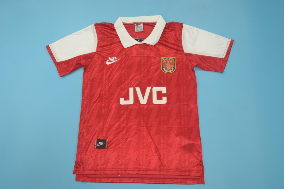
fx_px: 260
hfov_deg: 57.2
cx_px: 142
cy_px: 94
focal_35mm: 33
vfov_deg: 40.0
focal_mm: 22
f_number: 6.3
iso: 200
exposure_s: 1/60
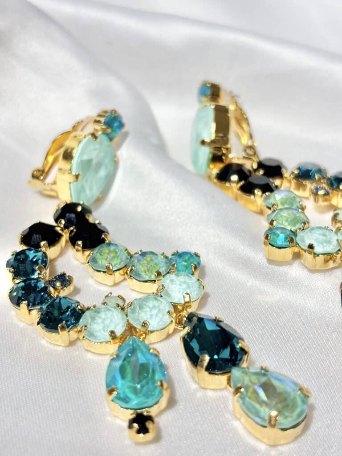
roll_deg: +6.8
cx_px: 171
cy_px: 228
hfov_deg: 28.0
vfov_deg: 36.8
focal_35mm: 52
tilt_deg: -27.9
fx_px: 685
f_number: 1.6
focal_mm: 5.96
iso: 32
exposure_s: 1/298
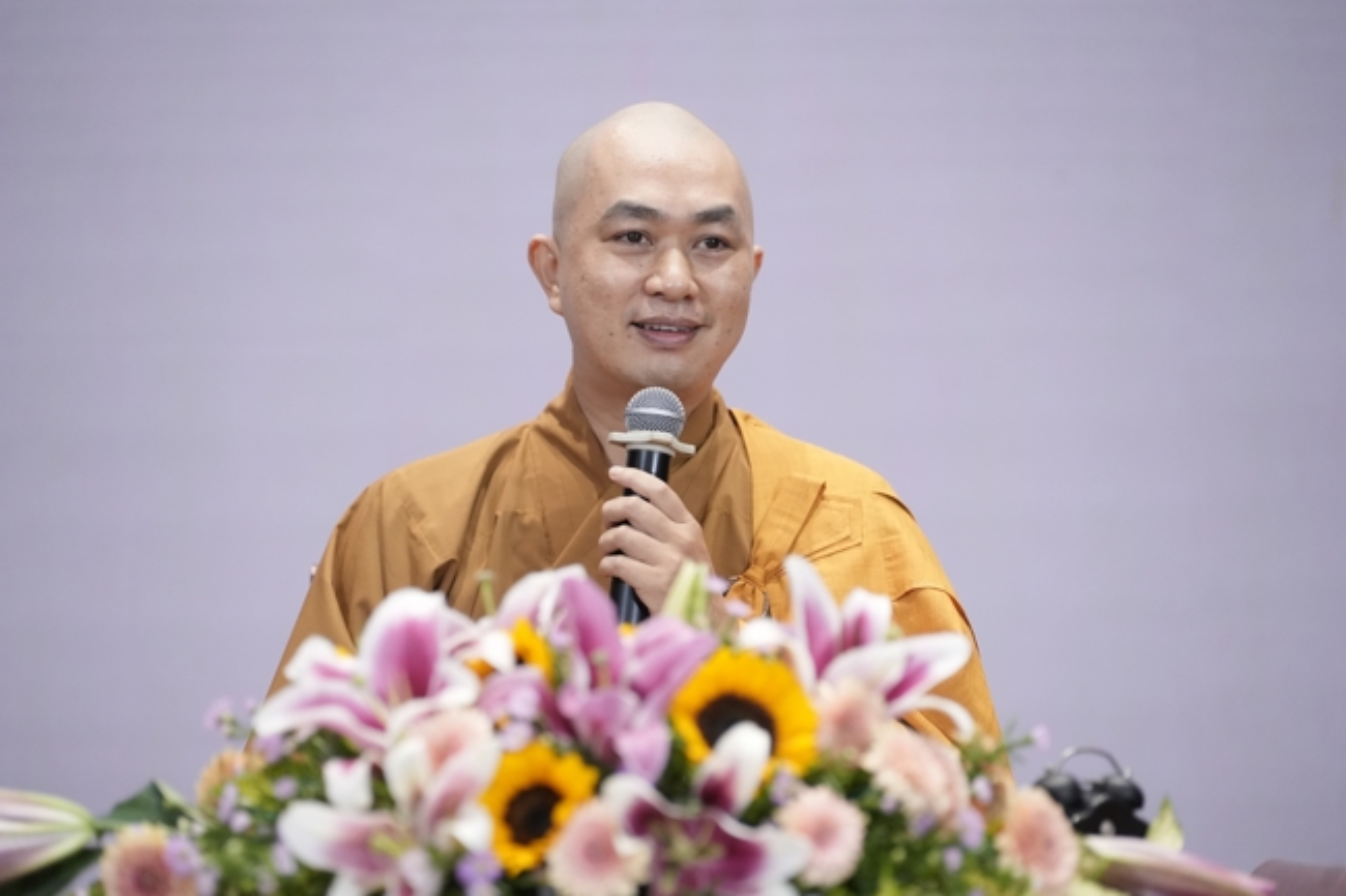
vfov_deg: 11.5
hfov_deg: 17.2
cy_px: 448
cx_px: 673
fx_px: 4448
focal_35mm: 119
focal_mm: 119
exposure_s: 1/320
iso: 4000
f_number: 2.8
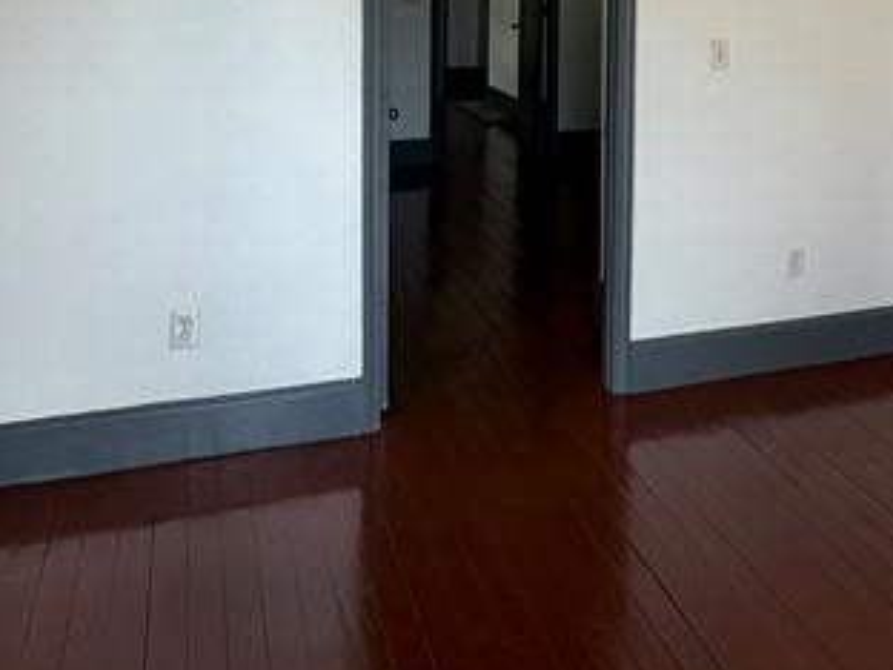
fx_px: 1187
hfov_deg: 39.4
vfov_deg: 29.1
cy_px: -29
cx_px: 730
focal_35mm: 46
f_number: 2.2
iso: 160
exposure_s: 1/121
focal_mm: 2.22
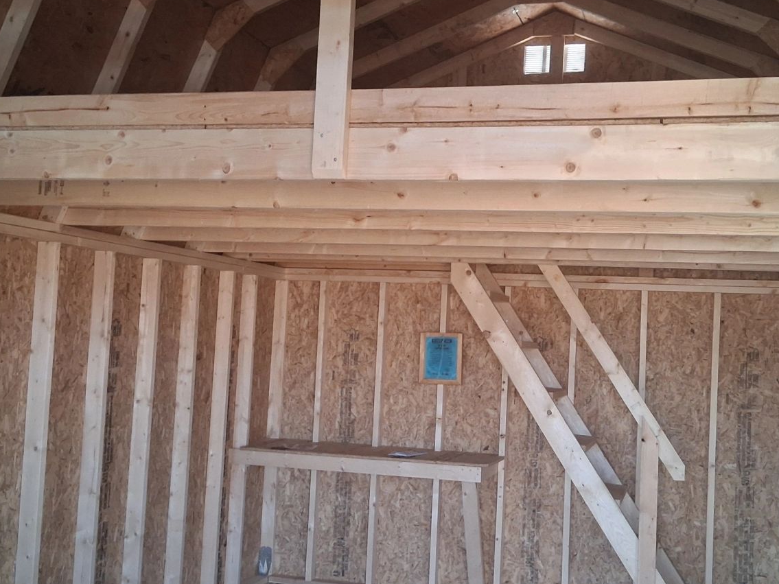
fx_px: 990
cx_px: 432
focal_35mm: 44
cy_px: 297
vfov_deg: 32.9
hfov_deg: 42.9
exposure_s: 1/50
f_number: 1.8
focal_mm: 3.98
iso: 320
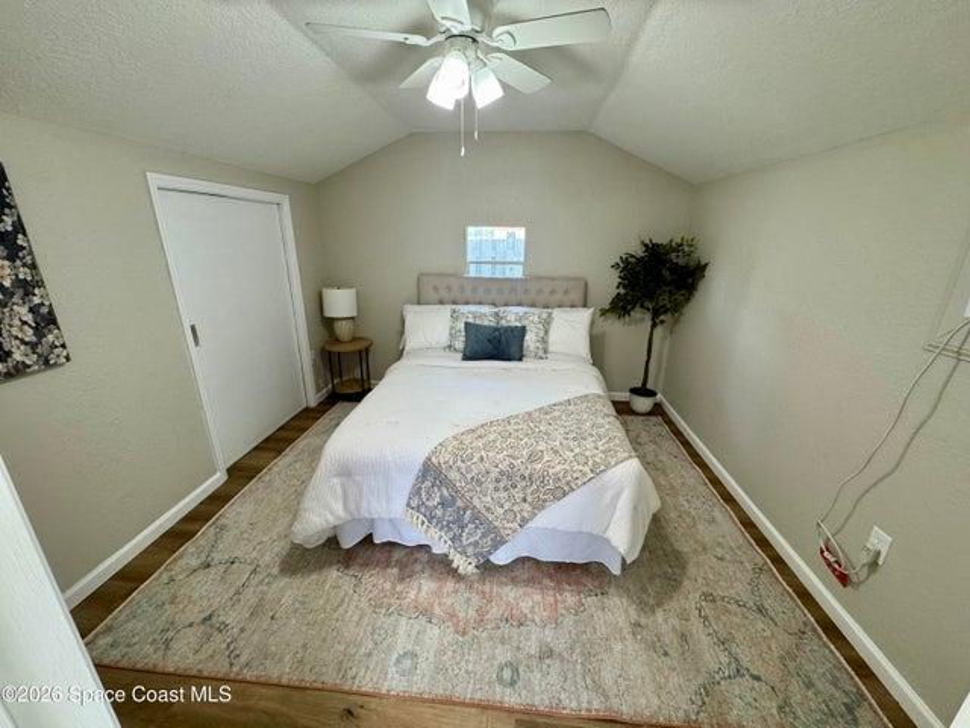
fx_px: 392
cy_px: 364
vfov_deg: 85.7
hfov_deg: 102.1
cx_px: 485
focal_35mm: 14
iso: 200
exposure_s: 1/120
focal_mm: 2.22
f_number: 2.2
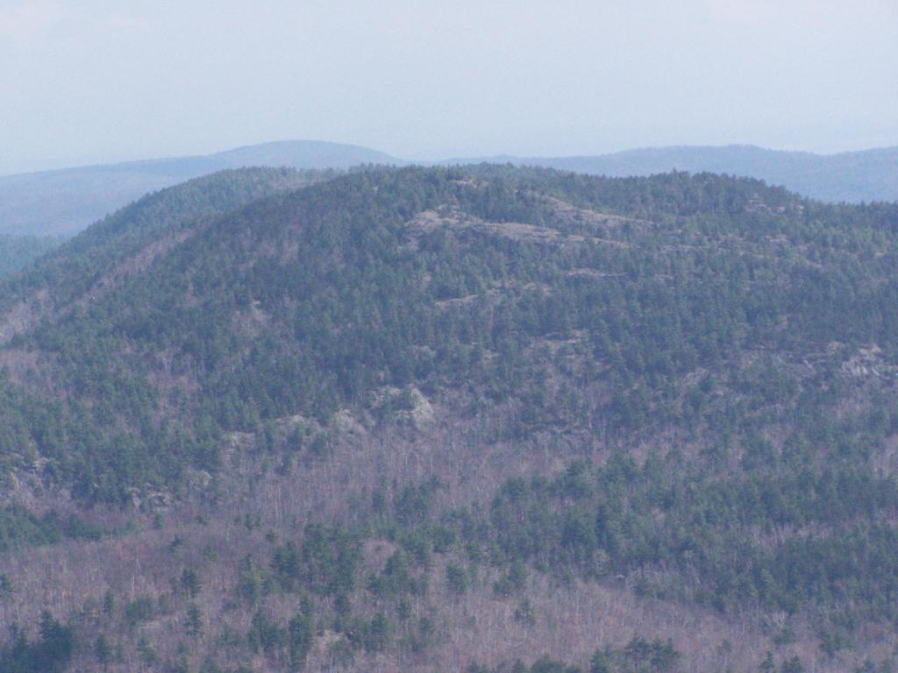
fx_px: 4903
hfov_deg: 10.5
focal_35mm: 189
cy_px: 336
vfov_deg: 7.9
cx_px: 449
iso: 400
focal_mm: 31.3
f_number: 6.3
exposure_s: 1/1600
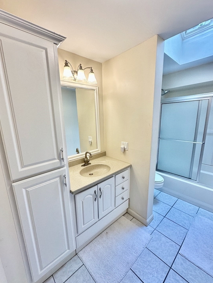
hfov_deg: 81.7
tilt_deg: -12.3
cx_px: 100
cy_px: 144
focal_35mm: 15
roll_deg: +1.0
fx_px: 123
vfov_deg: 98.2
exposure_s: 1/120
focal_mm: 2.22
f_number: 2.2
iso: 125
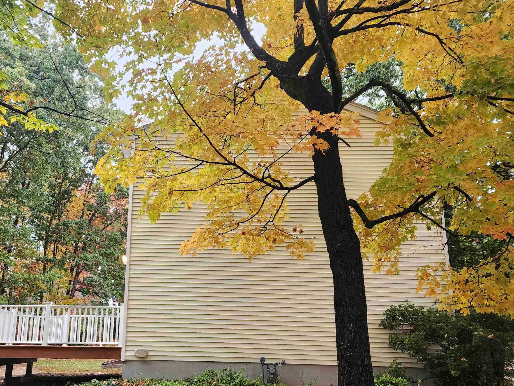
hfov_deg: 57.4
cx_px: 181
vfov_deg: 45.1
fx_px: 460
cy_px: 241
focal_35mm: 31
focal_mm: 6.4
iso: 160
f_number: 1.8
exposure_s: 1/180
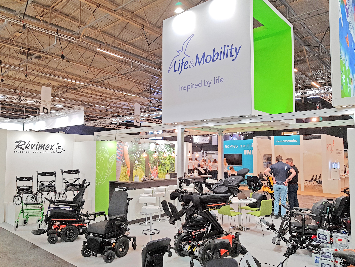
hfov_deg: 67.3
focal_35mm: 26
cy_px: 134
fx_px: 267
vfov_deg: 53.1
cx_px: 178
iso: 50
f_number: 1.7
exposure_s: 1/50
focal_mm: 4.2
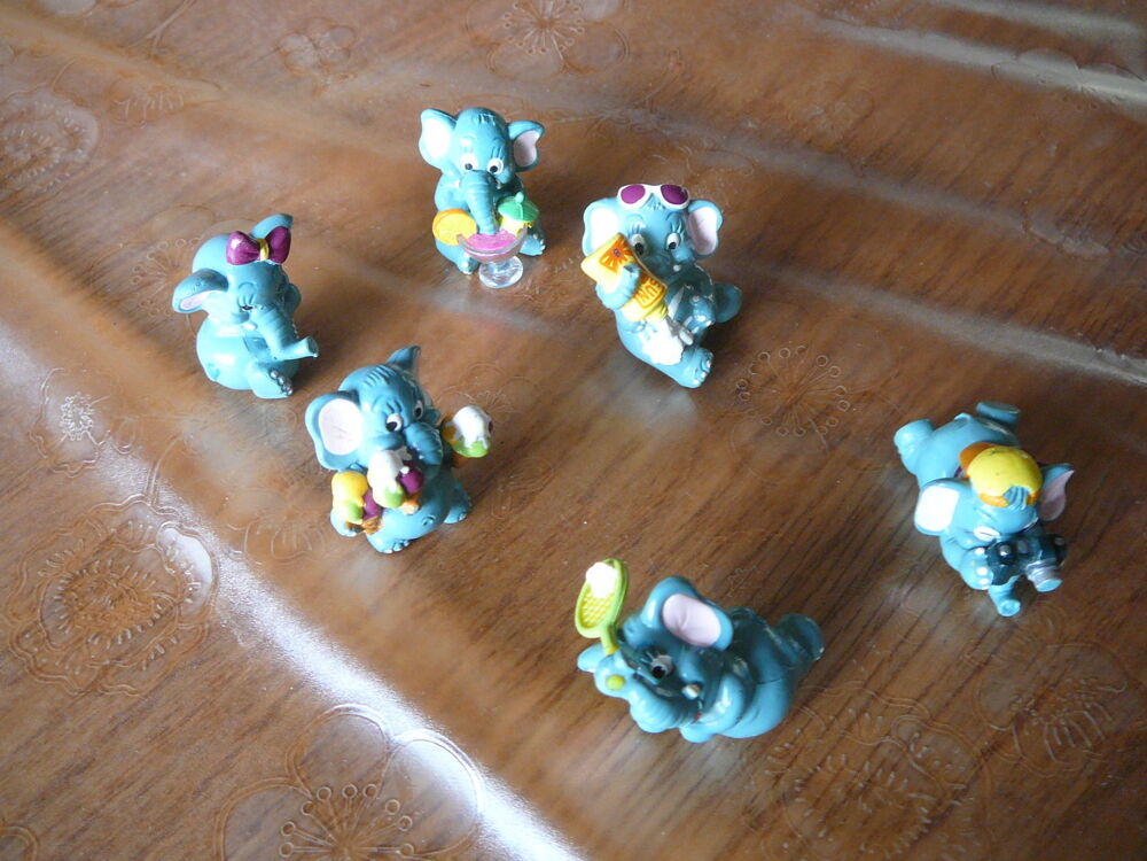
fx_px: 1160
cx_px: 574
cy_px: 430
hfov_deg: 52.6
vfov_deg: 40.7
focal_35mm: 35
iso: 200
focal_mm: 5.2
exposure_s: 1/20
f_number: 2.8
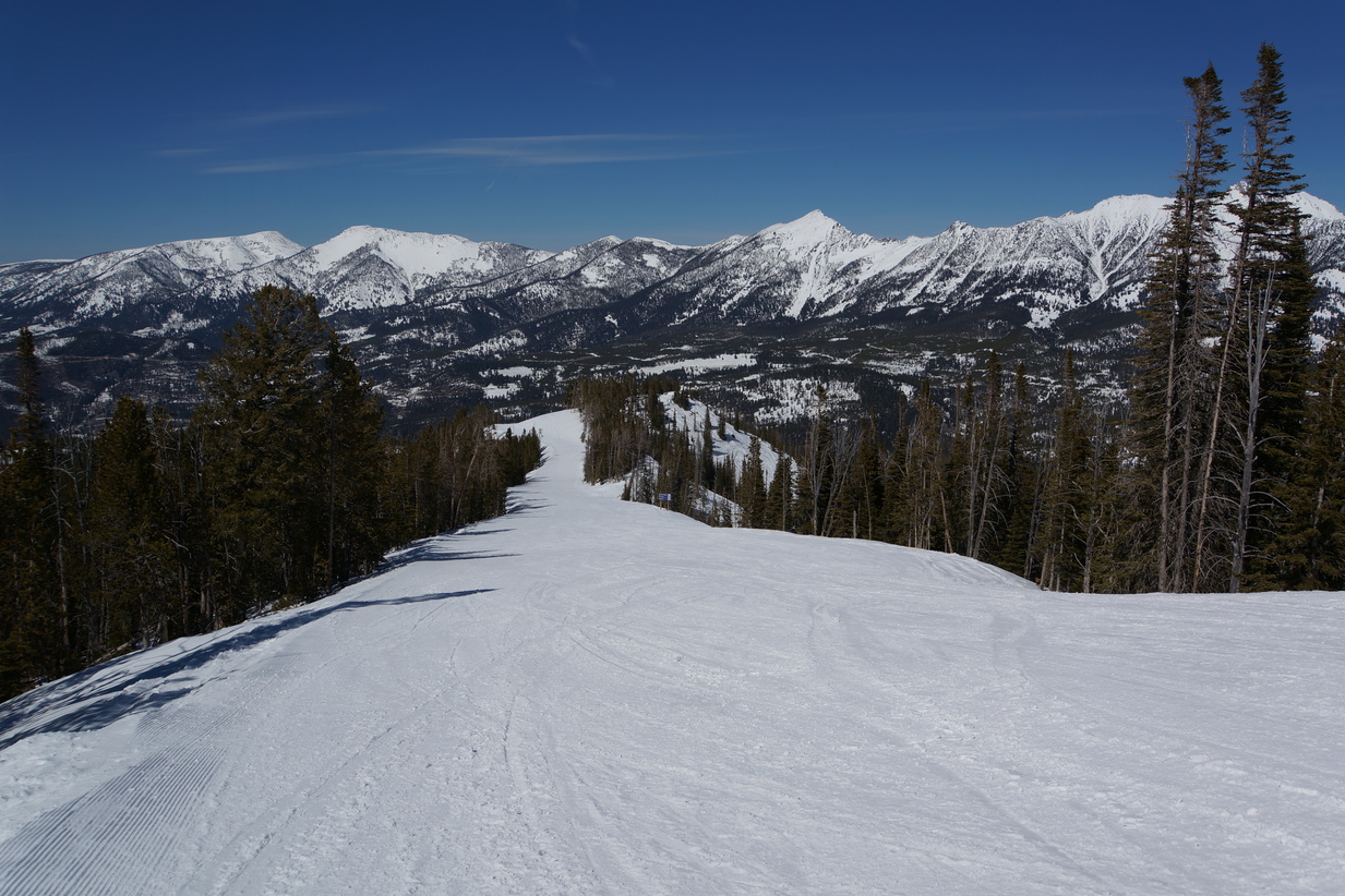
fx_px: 1046
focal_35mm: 28
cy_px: 433
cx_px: 677
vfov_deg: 46.4
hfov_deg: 65.5
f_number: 6.3
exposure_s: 1/1600
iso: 100
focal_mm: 18
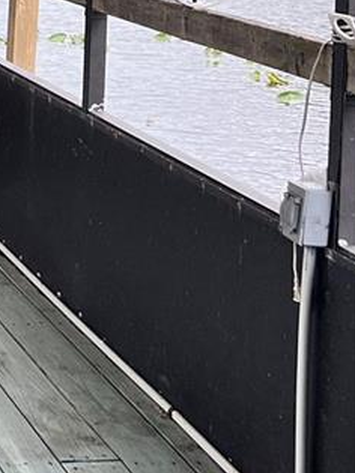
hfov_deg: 13.2
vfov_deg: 18.6
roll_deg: -2.6
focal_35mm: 99
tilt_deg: -3.8
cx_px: -319
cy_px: -114
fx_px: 1355
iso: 50
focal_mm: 5.7
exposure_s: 1/384
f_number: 1.5
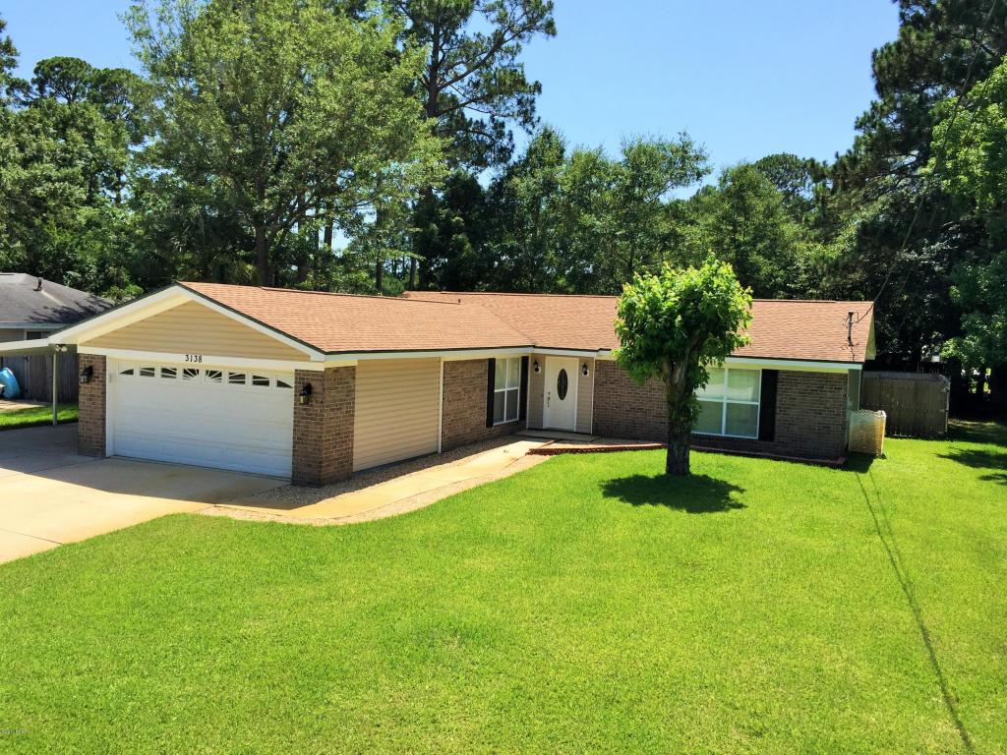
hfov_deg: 61.7
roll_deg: -2.7
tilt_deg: -3.9
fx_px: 844
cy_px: 378
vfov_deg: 48.2
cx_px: 504
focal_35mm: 29
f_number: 2.2
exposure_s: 1/1522
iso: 32
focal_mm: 4.15
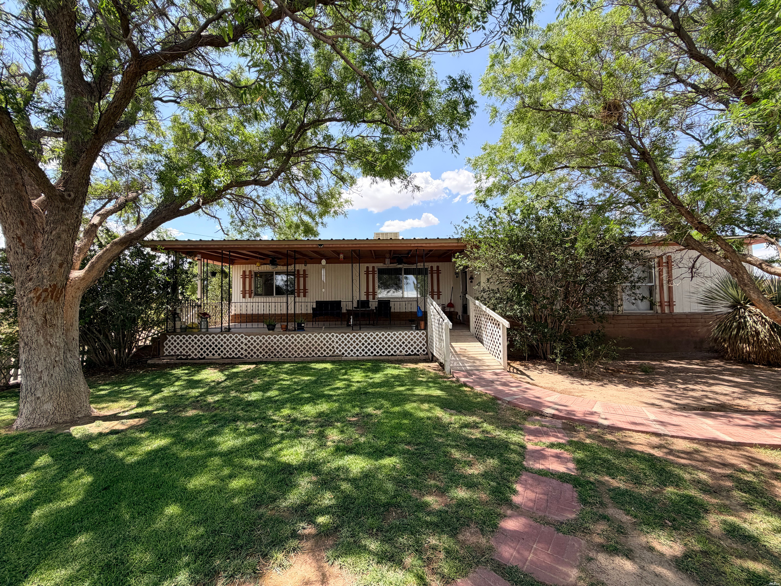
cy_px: 293
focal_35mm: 14
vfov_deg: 85.7
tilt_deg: +1.7
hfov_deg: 102.1
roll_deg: +1.2
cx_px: 390
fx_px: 316
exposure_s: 1/540
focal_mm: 2.22
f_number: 2.2
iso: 40
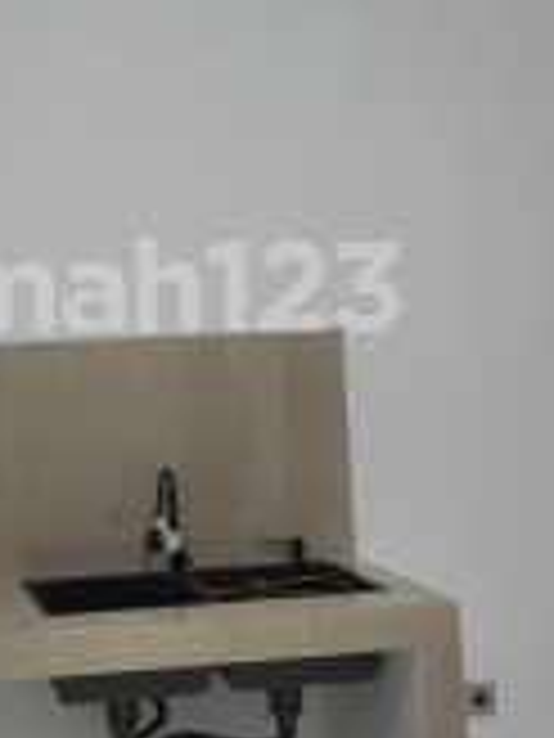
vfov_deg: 31.6
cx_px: 43
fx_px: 1302
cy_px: 286
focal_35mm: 61
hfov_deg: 23.3
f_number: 2
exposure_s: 1/33
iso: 320
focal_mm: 4.6
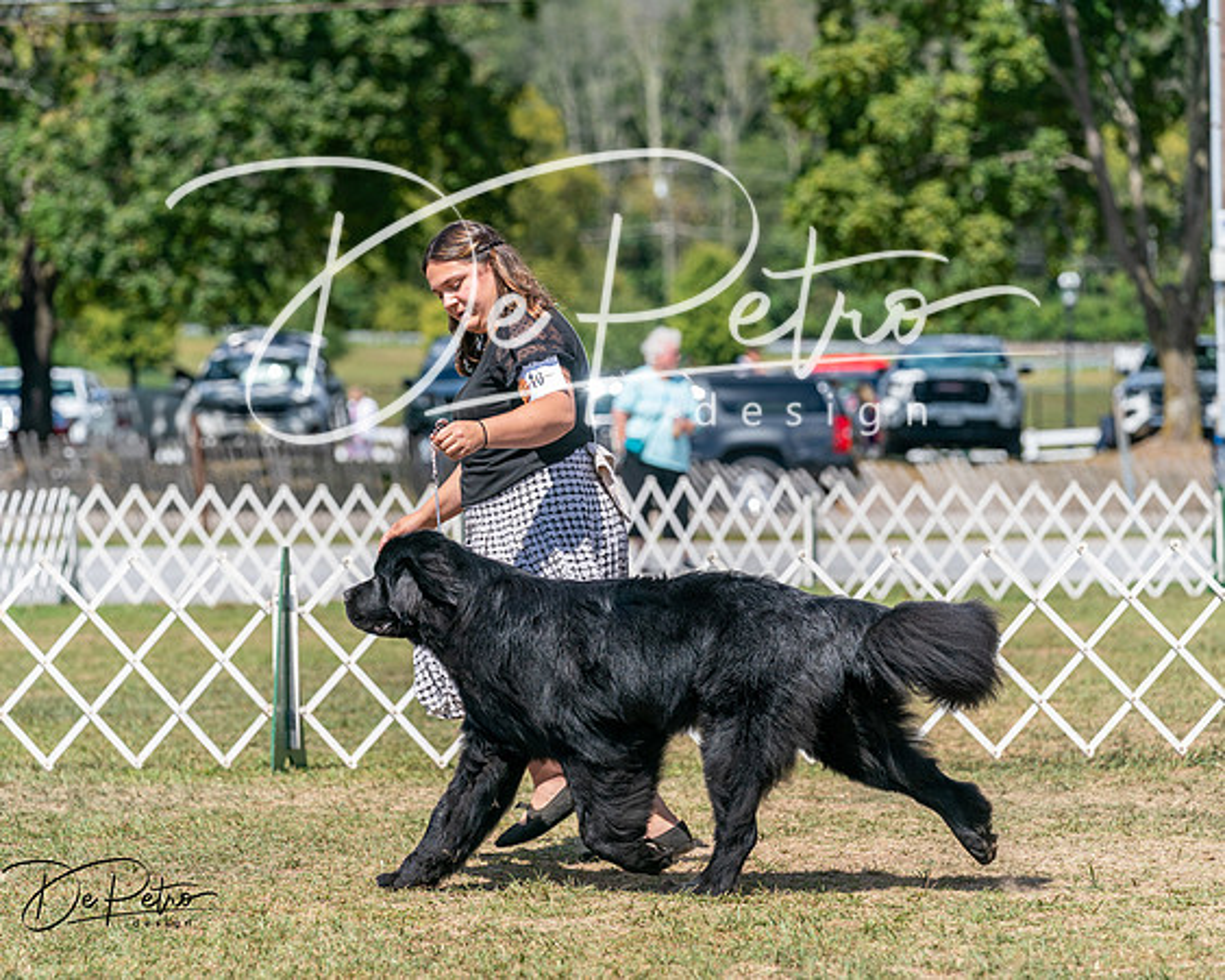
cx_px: 612
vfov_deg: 9.5
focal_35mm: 162
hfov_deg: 11.9
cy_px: 490
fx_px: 5878
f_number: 4.5
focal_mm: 144
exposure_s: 1/1600
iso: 250
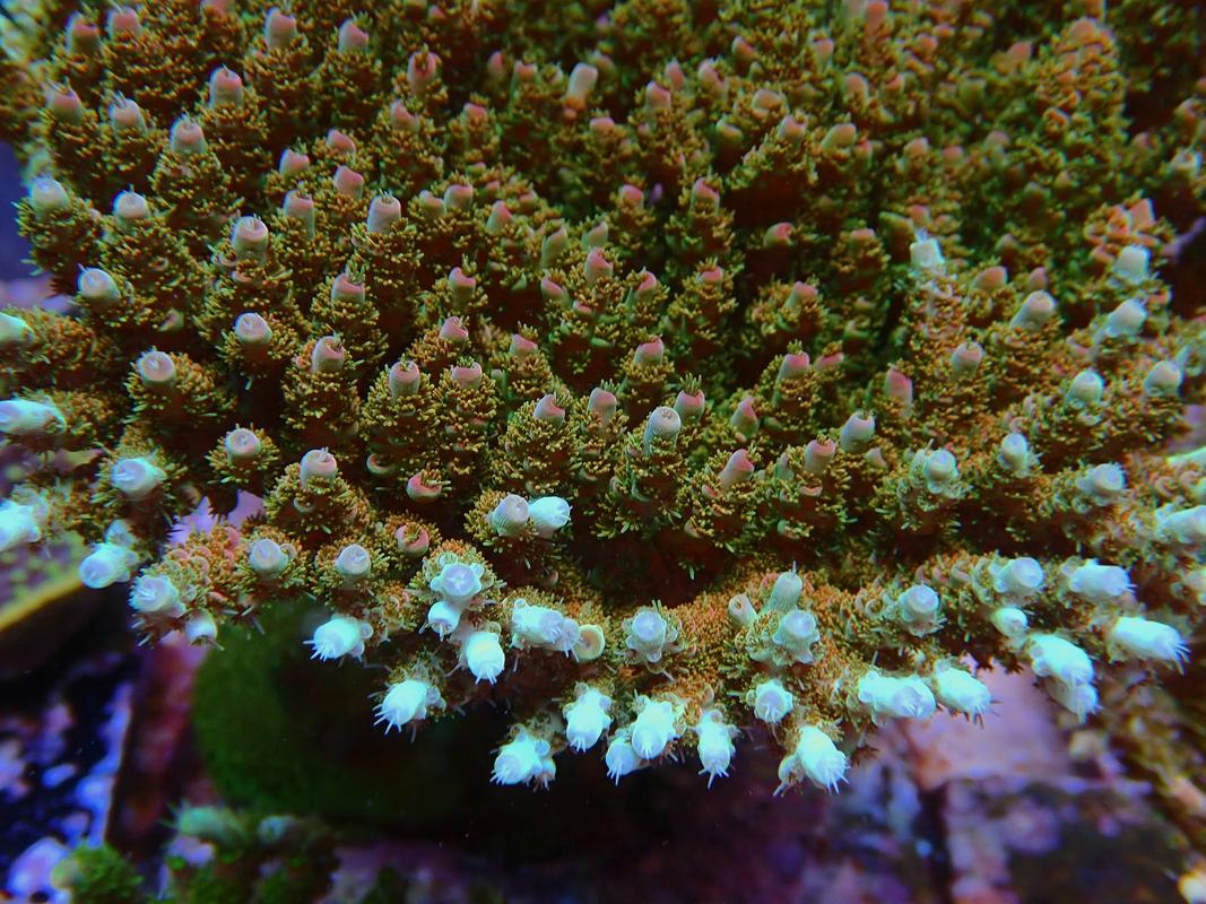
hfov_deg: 46.8
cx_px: 603
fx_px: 1393
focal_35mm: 40
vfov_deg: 36.0
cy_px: 452
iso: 250
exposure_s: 1/80
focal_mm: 7.34
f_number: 4
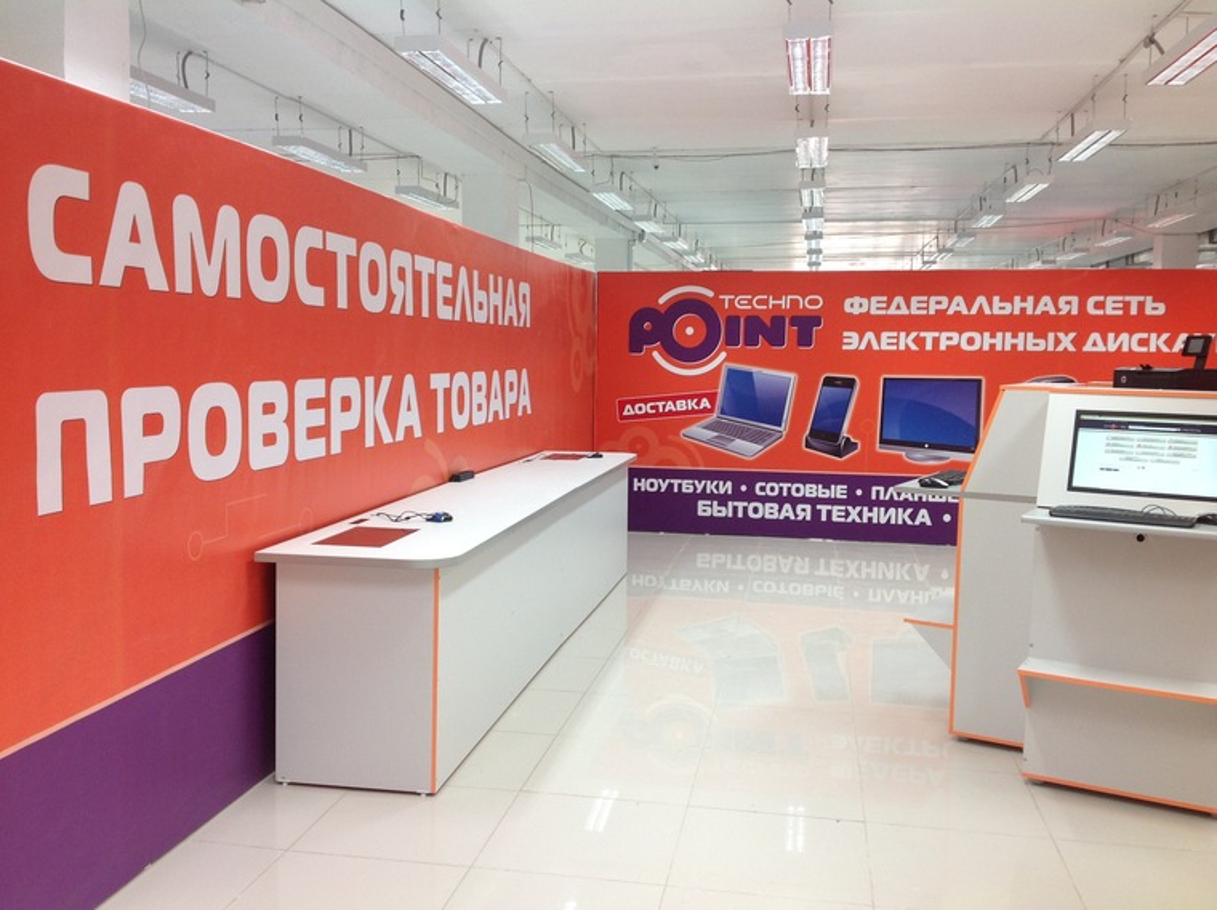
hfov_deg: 52.7
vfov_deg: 40.6
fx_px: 1229
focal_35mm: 35
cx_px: 608
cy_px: 455
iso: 50
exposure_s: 1/30
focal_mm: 4.28
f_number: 2.4
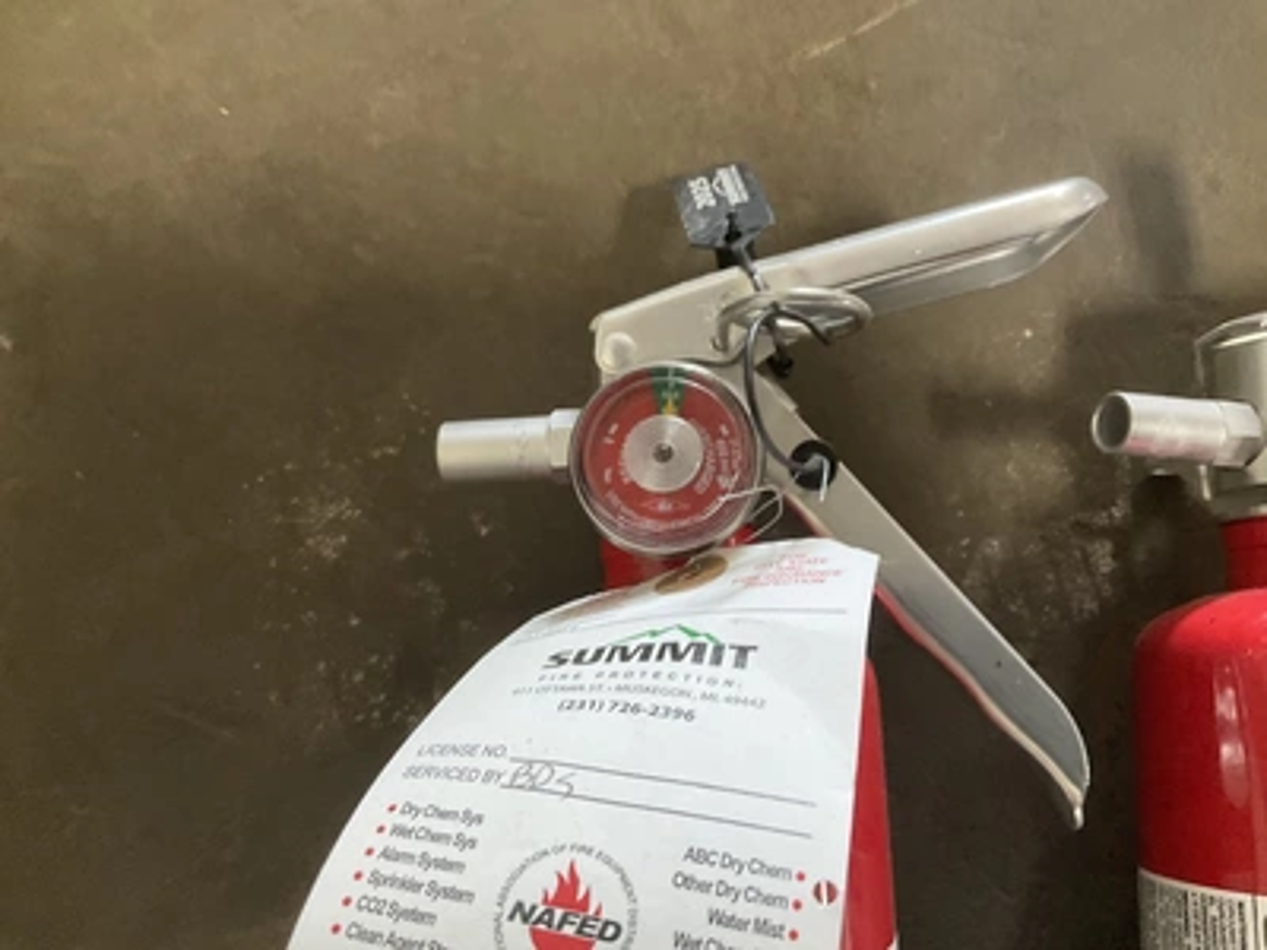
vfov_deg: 48.2
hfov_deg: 61.7
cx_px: 634
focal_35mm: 29
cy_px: 475
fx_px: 1061
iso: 160
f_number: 1.8
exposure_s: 1/60
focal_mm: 3
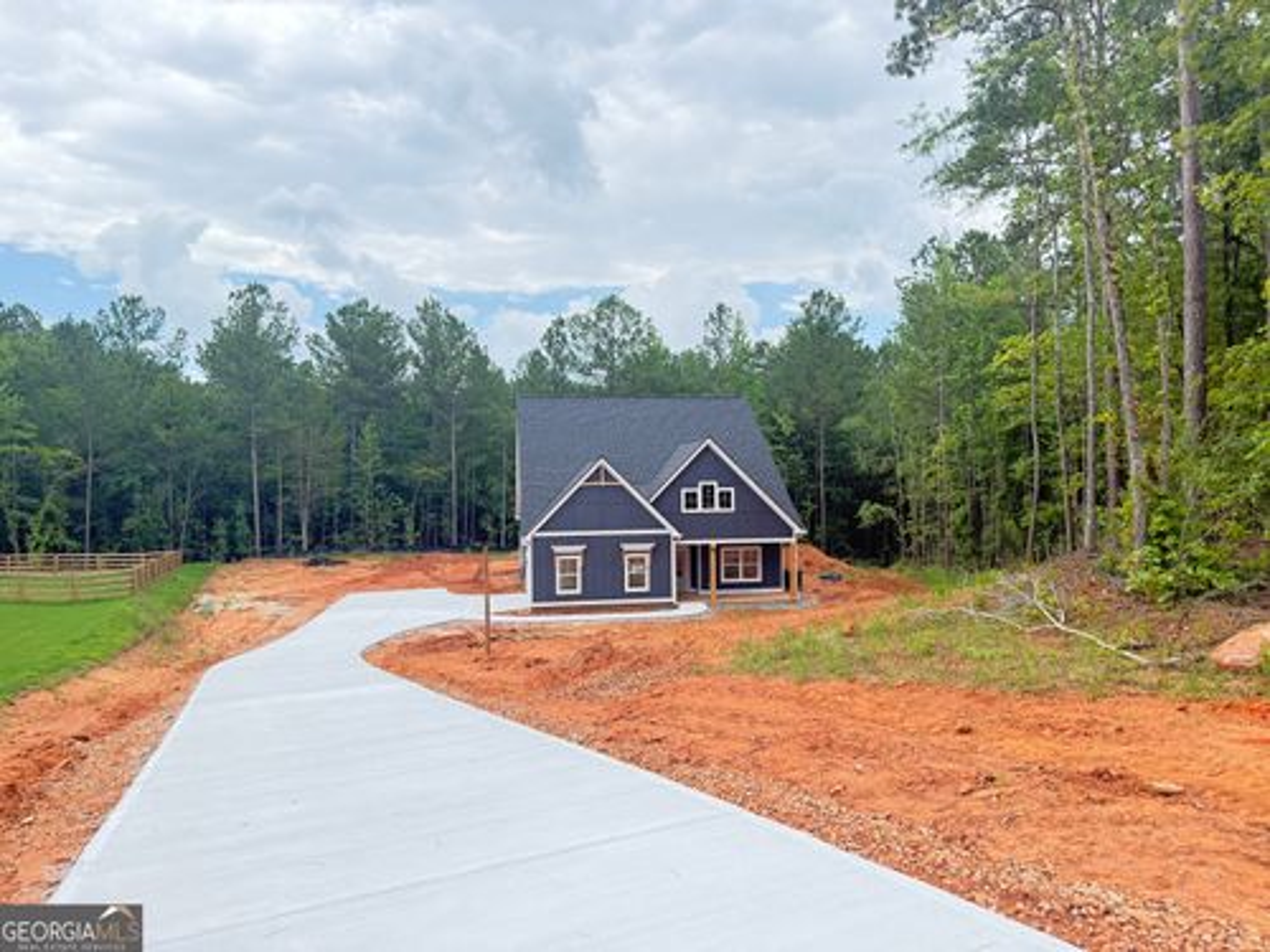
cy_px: 476
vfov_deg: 56.8
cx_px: 635
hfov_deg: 71.6
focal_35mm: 24
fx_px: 881
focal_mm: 6.76
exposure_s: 1/1522
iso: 100
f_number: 1.78
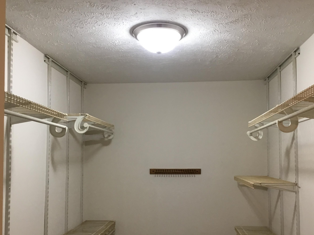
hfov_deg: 49.0
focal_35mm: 38
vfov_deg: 37.6
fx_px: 345
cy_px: 142
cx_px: 160
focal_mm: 3.3
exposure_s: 1/30
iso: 64
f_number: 2.4
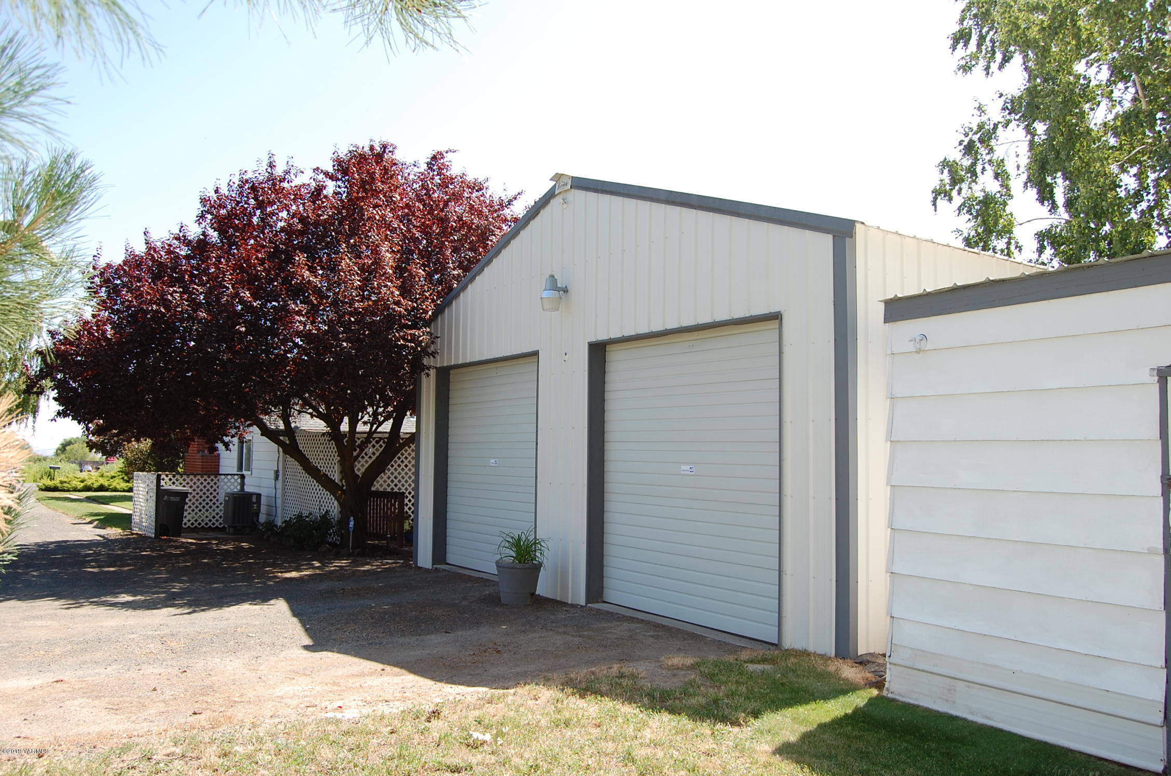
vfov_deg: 47.8
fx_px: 877
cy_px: 388
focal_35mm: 27
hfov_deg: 67.5
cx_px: 586
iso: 200
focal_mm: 18
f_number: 5.6
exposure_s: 1/320
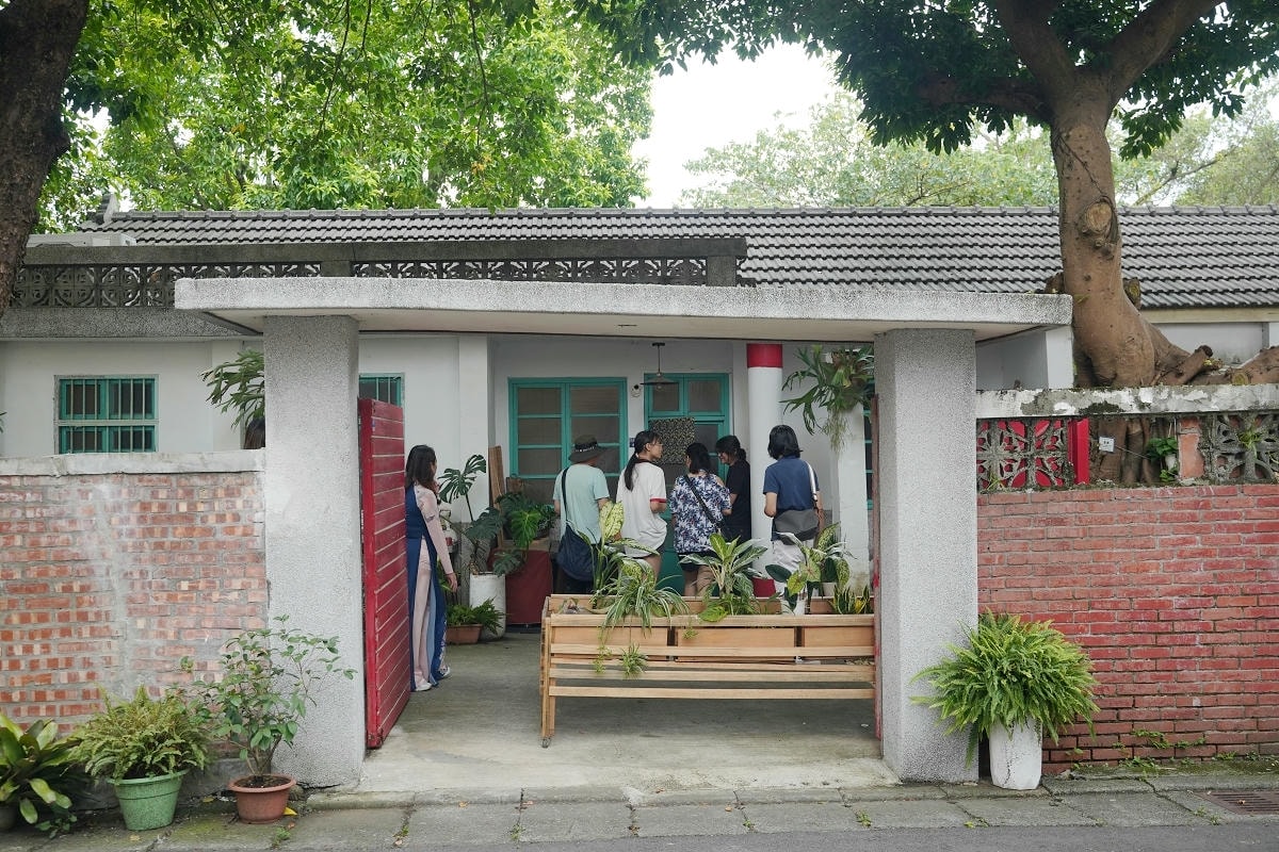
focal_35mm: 34
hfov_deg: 55.8
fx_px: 1208
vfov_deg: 38.9
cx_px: 640
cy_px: 426
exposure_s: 1/160
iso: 400
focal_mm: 34
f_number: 4
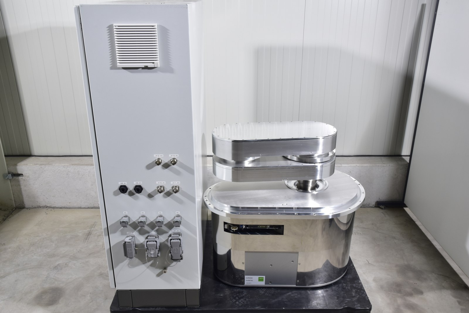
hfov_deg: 57.2
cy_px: 156
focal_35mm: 33
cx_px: 234
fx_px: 430
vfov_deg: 40.0
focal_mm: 22
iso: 200
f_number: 14
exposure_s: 1/5
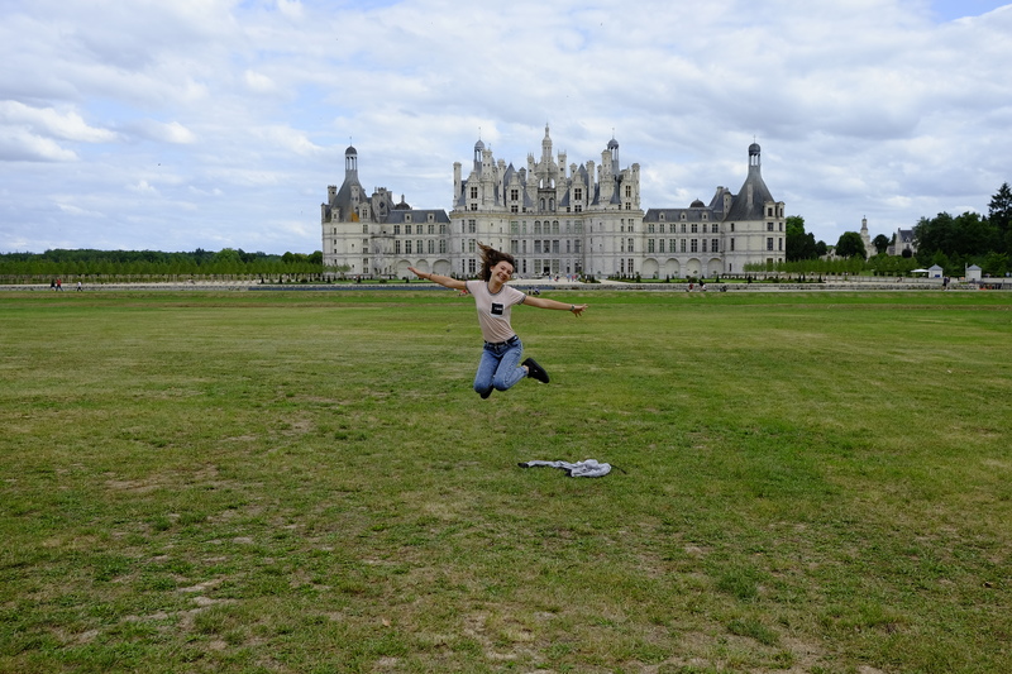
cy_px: 337
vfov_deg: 37.8
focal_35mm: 35
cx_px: 506
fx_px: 984
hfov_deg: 54.4
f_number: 5.6
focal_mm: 23
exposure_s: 1/1000
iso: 400
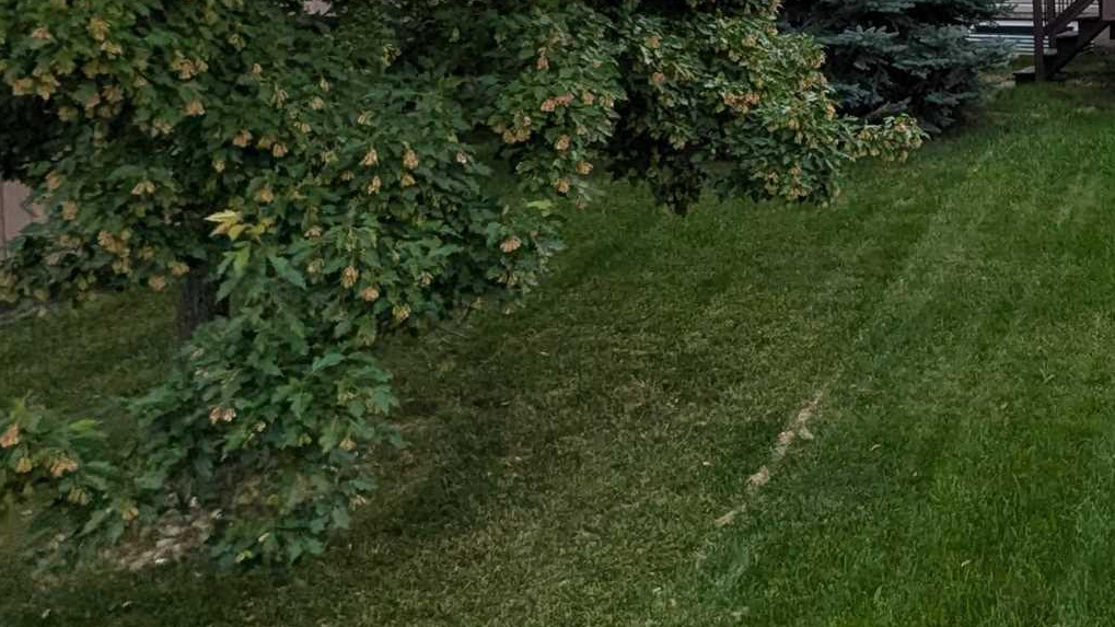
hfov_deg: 37.1
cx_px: 1241
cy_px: 56
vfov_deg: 25.1
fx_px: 1360
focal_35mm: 46
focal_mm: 1.83
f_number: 2.2
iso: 46
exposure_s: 1/4184
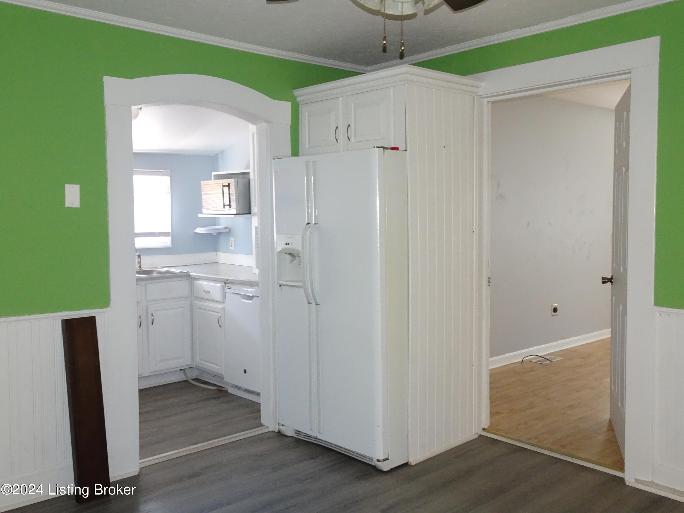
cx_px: 342
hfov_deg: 58.4
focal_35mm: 31
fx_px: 613
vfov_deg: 45.4
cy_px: 256
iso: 640
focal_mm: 5.26
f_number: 4
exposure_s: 1/40
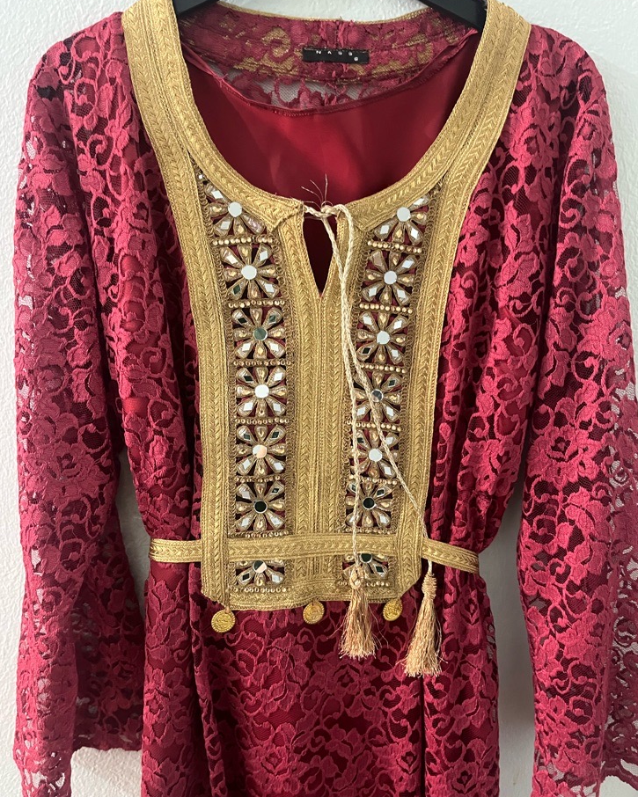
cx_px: 329
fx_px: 661
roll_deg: +0.7
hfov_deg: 51.5
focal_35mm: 28
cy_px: 413
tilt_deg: -14.8
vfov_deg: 62.2
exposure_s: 1/30
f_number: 1.6
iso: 800
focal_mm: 5.1
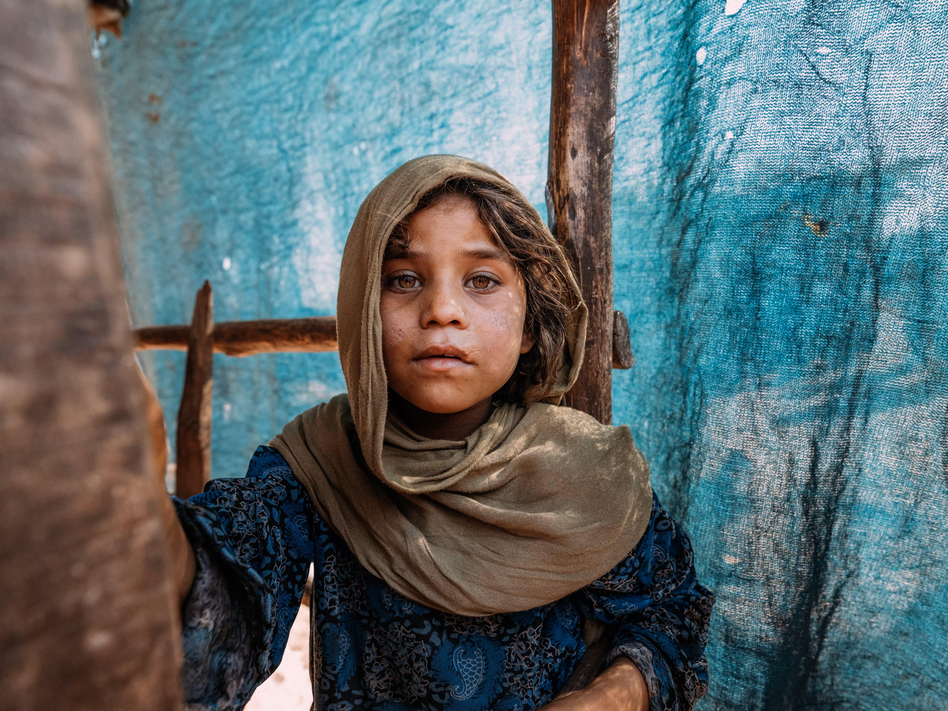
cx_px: 474
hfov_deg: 87.8
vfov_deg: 71.6
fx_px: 493
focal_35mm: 18
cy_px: 356
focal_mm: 23
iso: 400
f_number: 5
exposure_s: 1/160
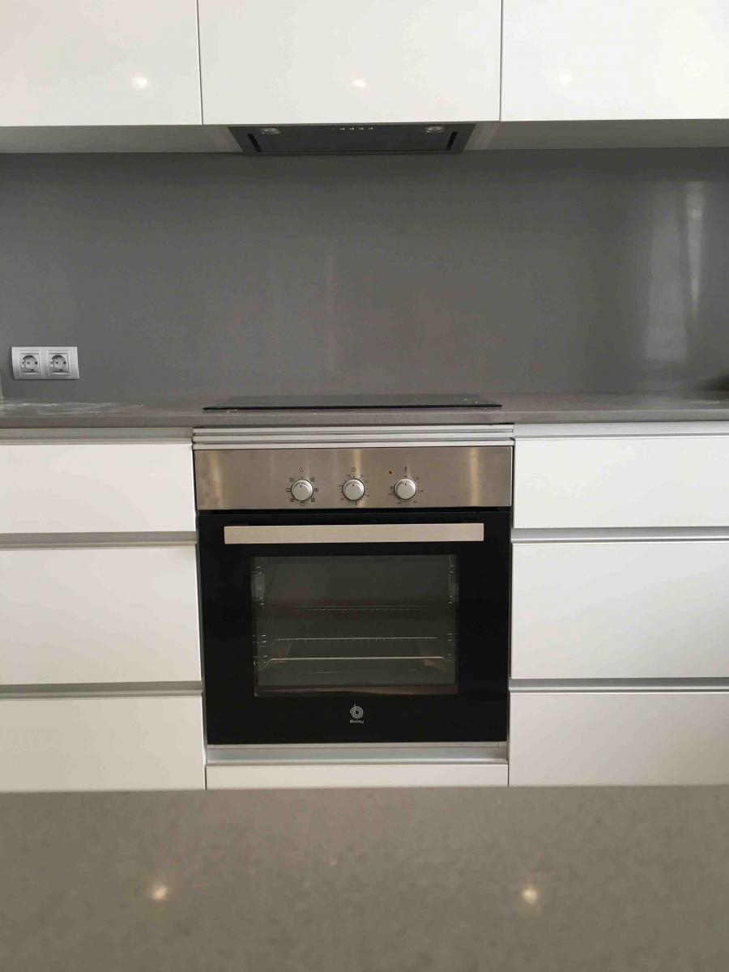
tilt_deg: -10.8
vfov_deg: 61.7
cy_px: 486
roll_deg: +0.6
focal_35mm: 29
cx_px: 364
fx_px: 814
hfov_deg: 48.2
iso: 32
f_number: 2.2
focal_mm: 4.15
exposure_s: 1/33
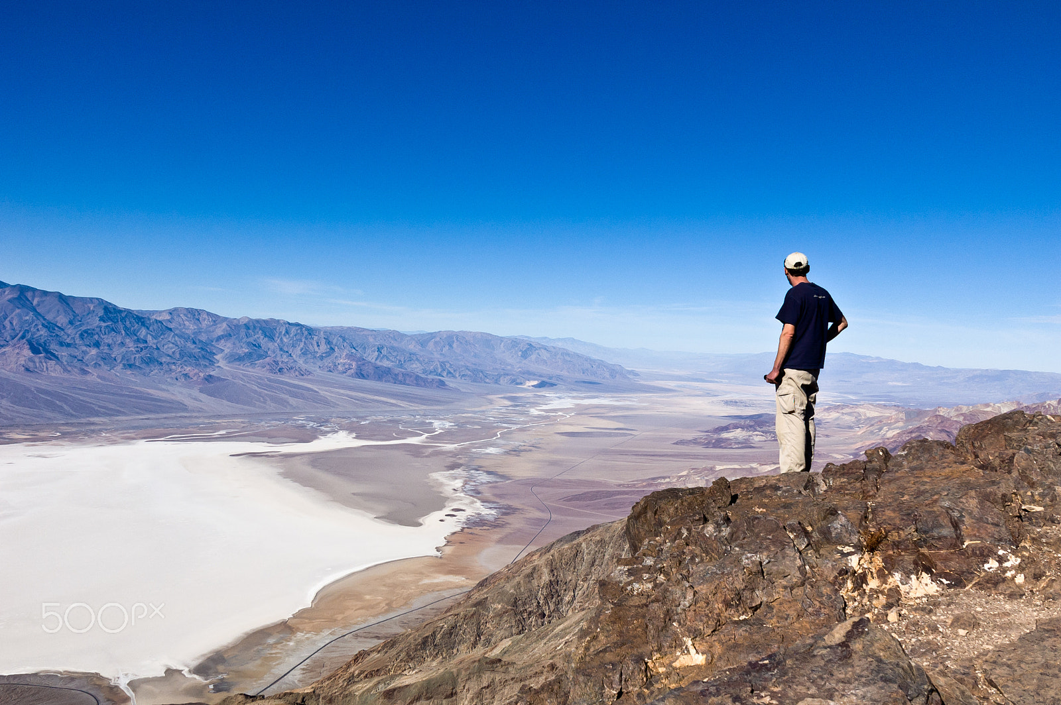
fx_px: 795
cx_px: 530
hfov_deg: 67.4
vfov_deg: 47.9
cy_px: 352
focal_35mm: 27
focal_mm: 18
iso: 200
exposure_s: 1/640
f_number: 13
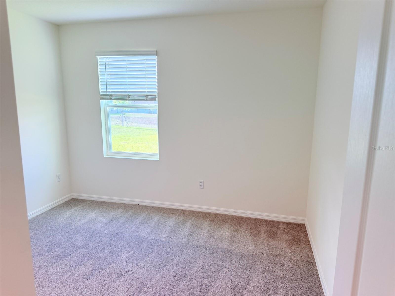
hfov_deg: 71.6
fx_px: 274
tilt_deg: -10.3
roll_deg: +0.4
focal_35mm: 24
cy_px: 148
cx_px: 198
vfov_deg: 56.8
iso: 160
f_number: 1.78
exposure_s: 1/222
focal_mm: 6.76
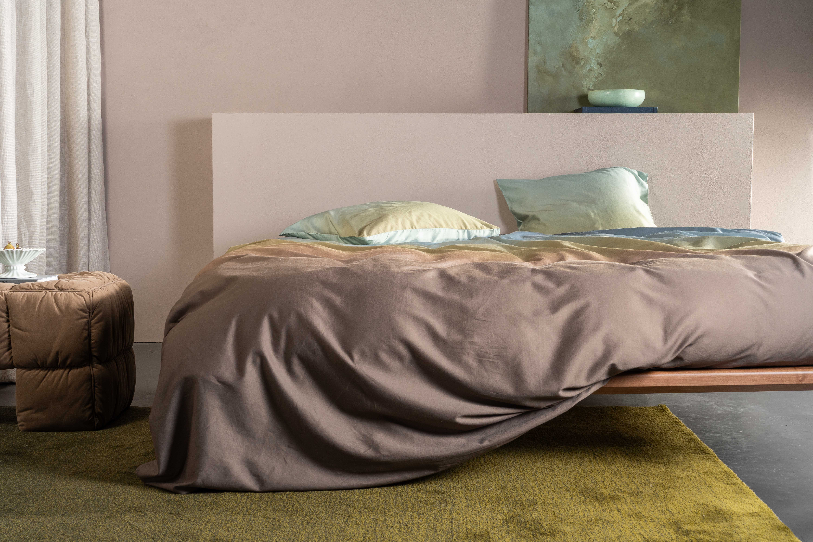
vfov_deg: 27.5
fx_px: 1106
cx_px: 406
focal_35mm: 49
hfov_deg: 40.3
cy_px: 271
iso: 250
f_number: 13
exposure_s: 1/125
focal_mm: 49
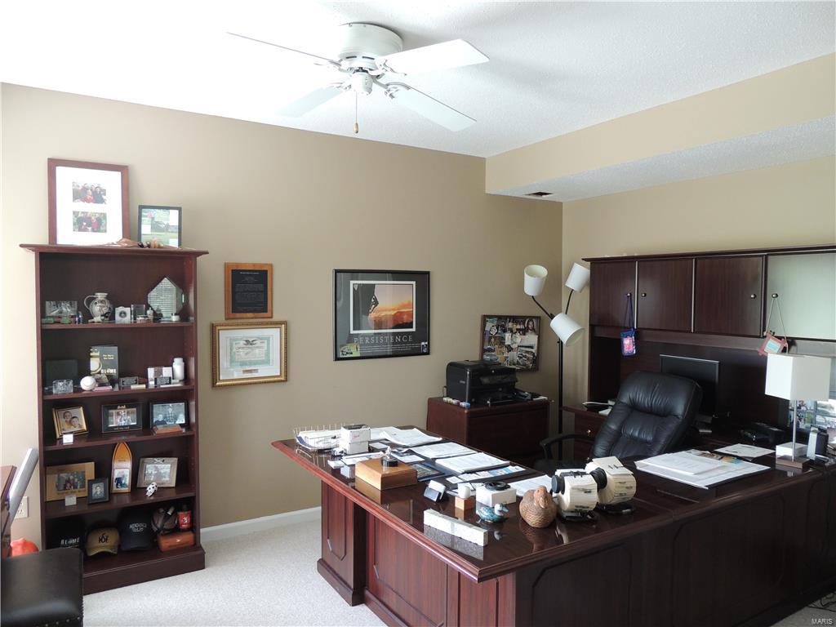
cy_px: 314
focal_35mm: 24
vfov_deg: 56.8
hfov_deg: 71.6
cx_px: 418
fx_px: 580
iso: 280
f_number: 3
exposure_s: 1/30
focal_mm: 4.3
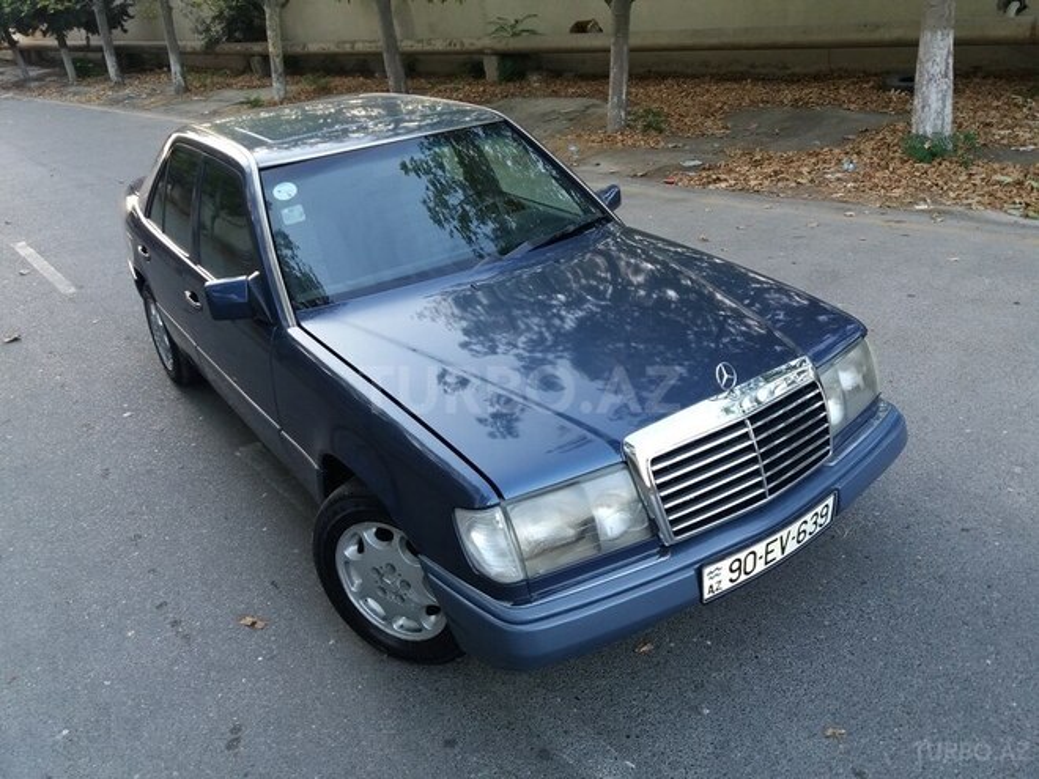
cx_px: 520
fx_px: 840
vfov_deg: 49.7
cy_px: 390
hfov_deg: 63.4
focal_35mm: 28
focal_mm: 3.7
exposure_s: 1/32
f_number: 1.9
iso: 64
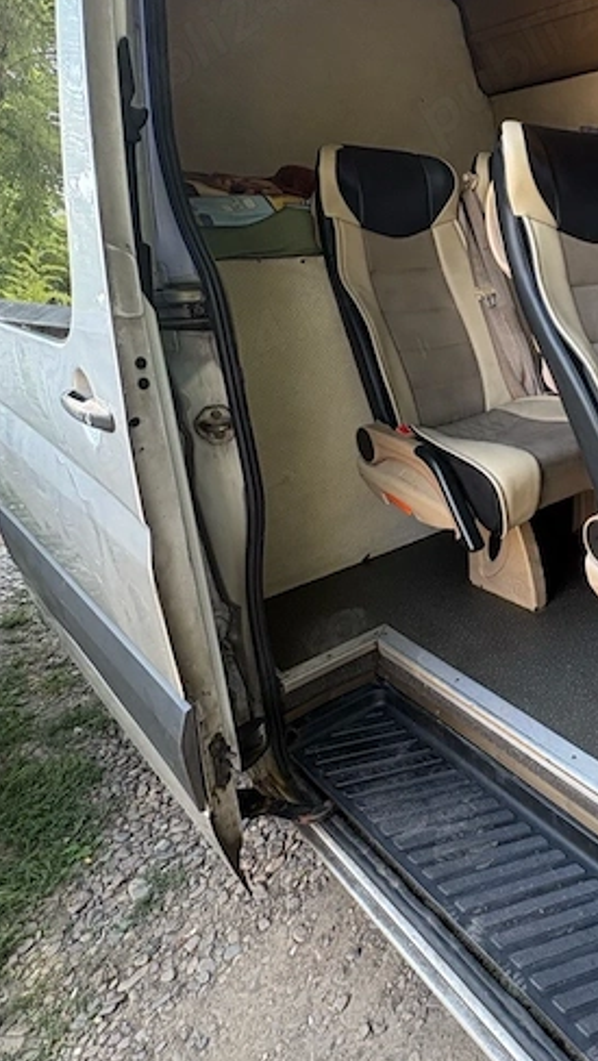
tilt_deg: -9.0
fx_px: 704
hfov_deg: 38.7
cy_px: 424
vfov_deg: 73.2
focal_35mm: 25
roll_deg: +2.1
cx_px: 646
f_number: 2.2
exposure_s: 1/99
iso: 50
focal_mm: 2.22
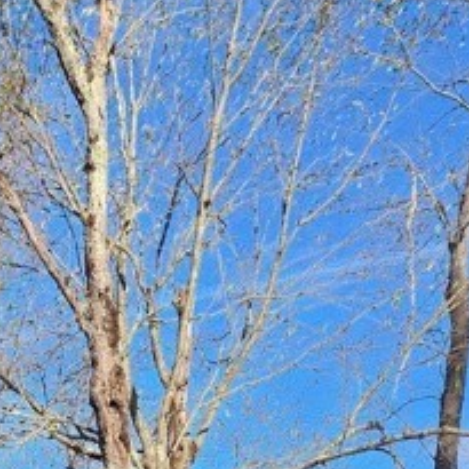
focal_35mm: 76
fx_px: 1165
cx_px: -121
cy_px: 849
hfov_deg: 20.9
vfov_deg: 18.0
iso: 20
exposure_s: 1/565
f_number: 1.8
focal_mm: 5.4
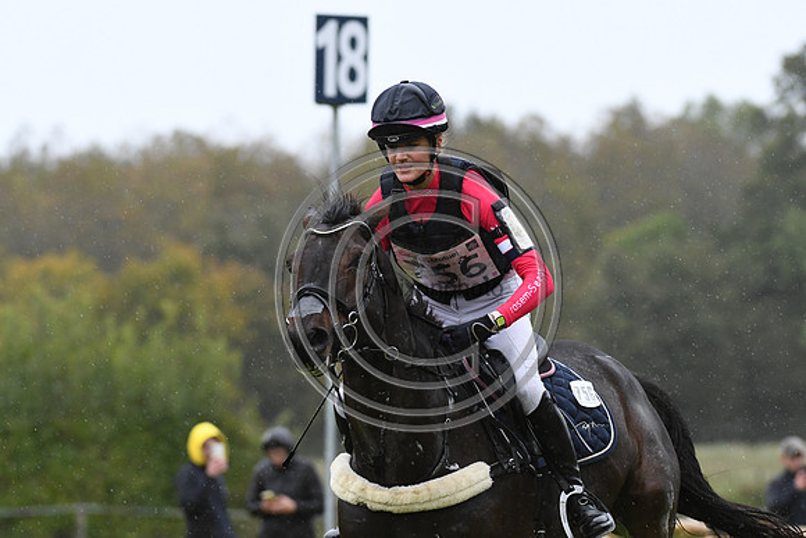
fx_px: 6718
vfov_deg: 4.6
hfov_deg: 6.9
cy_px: 269
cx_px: 403
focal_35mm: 300
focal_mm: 200
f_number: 4.5
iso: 2000
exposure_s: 1/1250
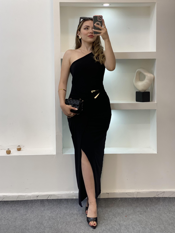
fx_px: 357
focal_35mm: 53
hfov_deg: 27.5
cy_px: 115
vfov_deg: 36.2
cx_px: 86
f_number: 2
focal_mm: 6
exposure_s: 1/100
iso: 80
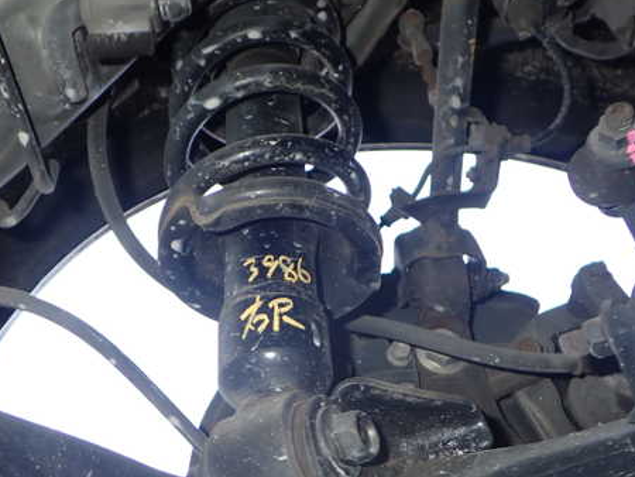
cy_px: 243
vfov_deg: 36.0
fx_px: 734
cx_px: 254
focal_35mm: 40
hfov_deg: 46.5
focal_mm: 5.4
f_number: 6.3
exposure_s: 1/30
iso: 100
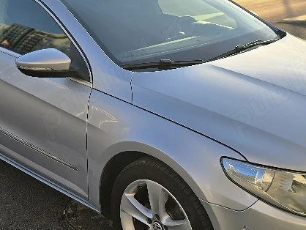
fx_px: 486
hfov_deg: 34.9
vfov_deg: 26.4
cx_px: 166
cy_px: 78
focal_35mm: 55
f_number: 1.7
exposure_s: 1/1429
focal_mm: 6.3
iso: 12
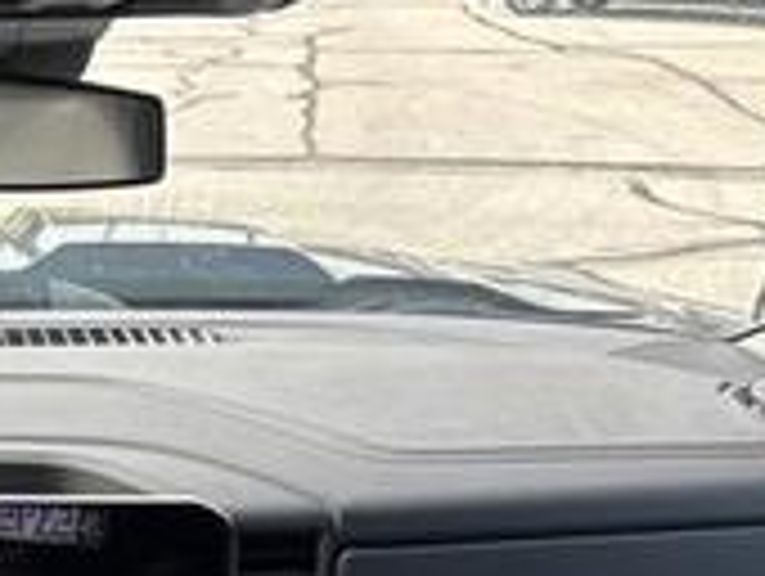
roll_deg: +0.2
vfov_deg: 18.9
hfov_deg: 26.1
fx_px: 1571
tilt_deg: -34.1
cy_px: 801
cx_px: 14
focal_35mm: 71
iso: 64
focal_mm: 6.76
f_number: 1.78
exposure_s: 1/248
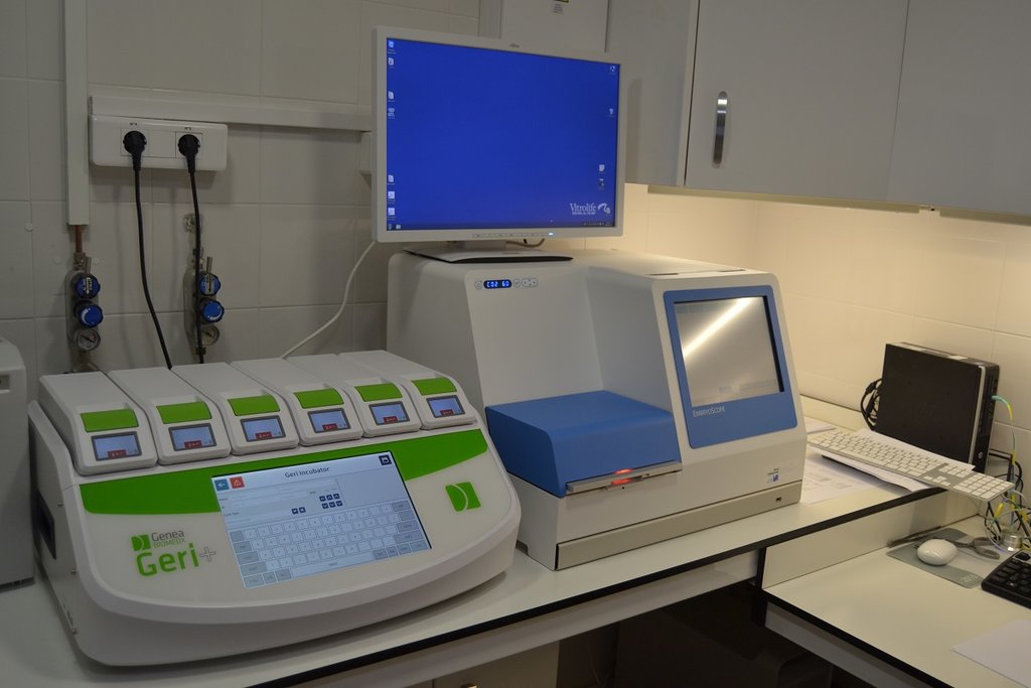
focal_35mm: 30
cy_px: 344
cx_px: 516
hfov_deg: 61.9
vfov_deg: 43.6
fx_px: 859
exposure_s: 1/125
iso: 320
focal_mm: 20
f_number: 3.5
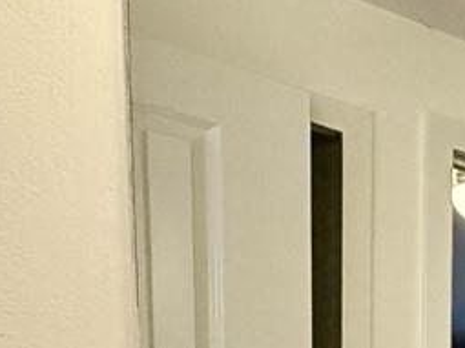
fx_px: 1182
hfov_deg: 16.2
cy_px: 783
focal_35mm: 88
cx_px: 970
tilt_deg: -8.9
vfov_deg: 13.3
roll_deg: -4.6
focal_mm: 2.22
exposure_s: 1/120
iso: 250
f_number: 2.2
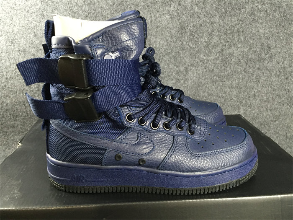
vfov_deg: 48.2
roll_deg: -0.7
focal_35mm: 29
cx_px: 146
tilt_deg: -20.7
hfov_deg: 61.7
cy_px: 110
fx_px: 245
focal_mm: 4.15
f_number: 2.2
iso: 200
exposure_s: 1/33
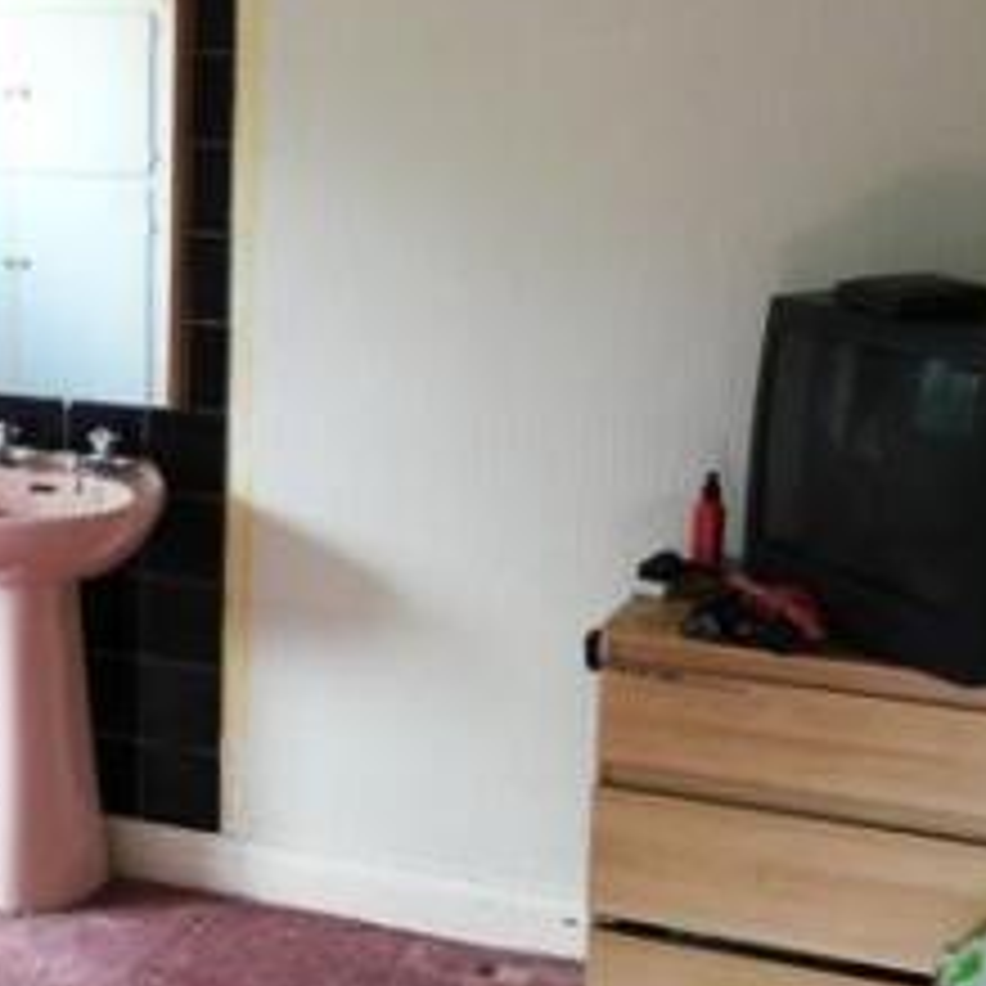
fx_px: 2127
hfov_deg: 25.1
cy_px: 353
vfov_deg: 26.0
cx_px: 52
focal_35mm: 66
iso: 125
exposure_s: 1/30
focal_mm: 4.6
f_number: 2.8
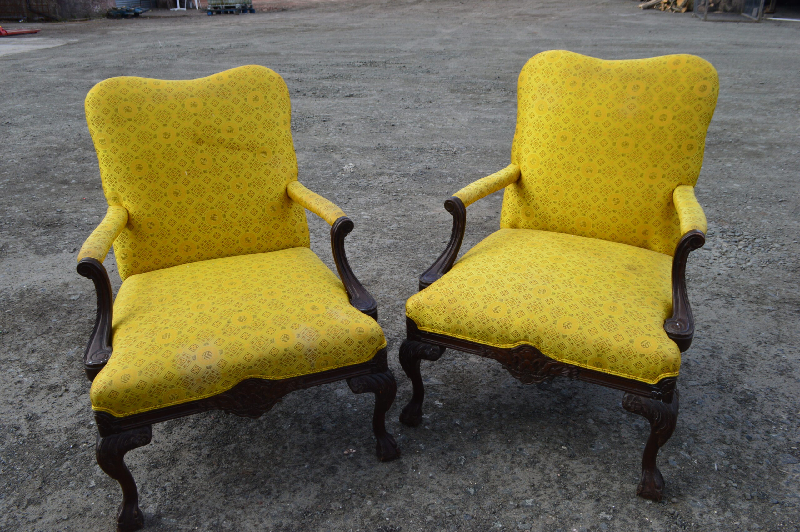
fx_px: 599
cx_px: 400
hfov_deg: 67.4
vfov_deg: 47.8
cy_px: 266
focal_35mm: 27
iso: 400
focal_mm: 18
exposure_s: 1/200
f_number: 10
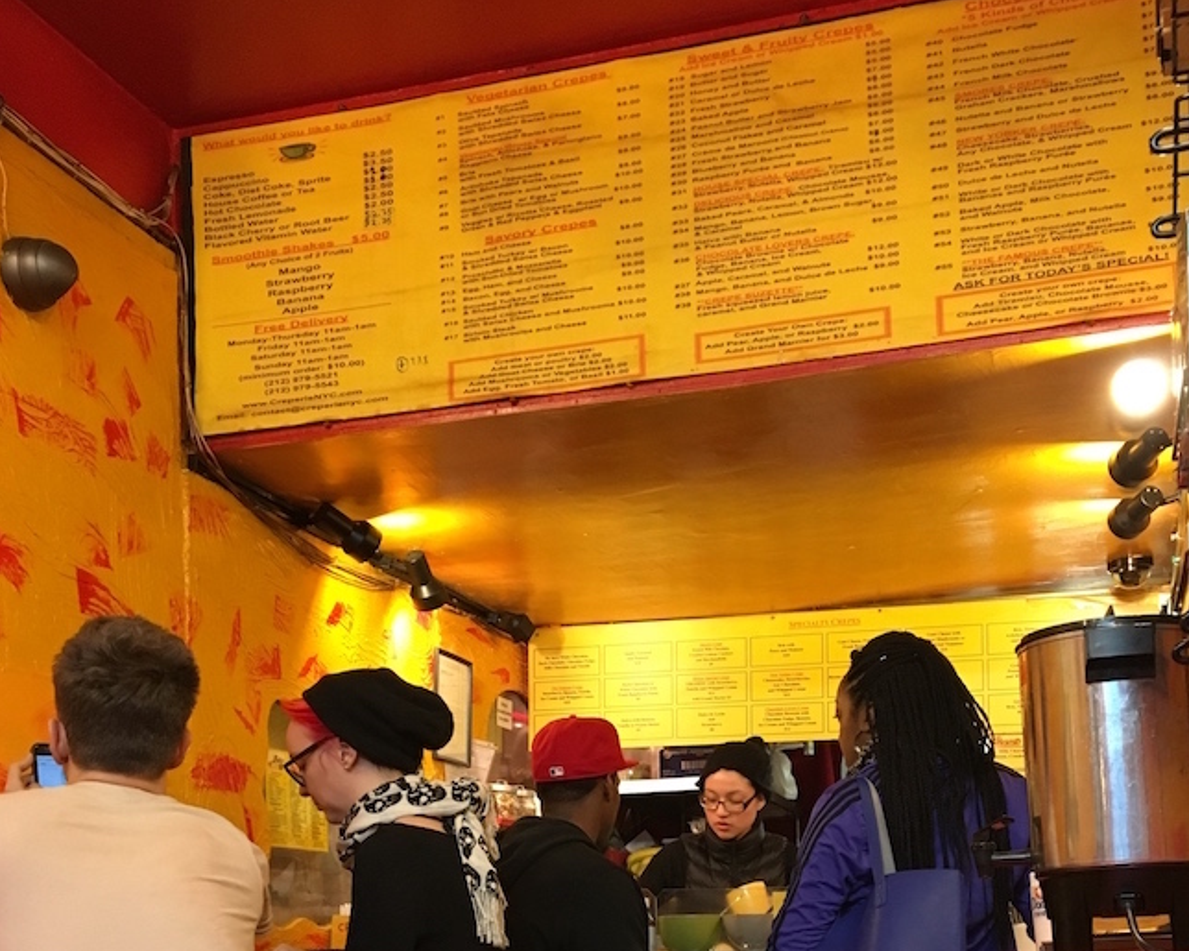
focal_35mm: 45
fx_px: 1583
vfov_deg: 32.1
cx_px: 657
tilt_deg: +4.4
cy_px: 816
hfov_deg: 41.1
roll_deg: +1.9
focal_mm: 4.15
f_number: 2.2
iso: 200
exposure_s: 1/24
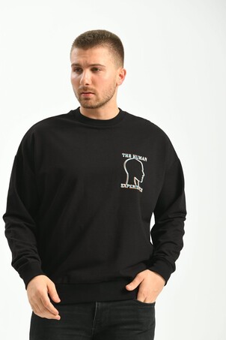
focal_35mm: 161
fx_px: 1516
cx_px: 94
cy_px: 191
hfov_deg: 8.5
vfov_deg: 12.8
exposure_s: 1/160
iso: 100
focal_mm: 135
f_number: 5.6
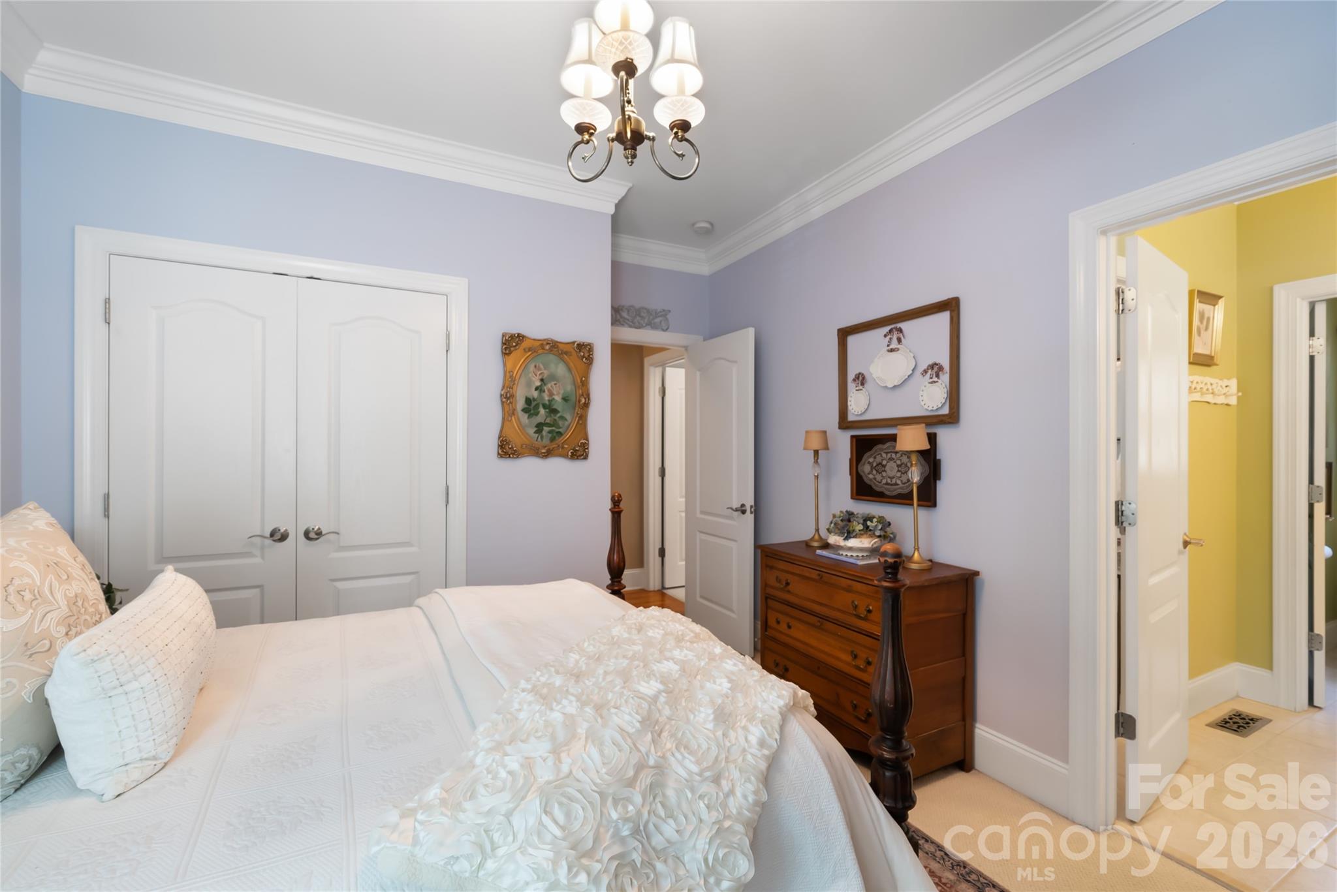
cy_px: 446
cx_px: 668
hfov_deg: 104.2
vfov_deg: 81.3
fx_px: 520
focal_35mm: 14
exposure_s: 3.2
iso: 100
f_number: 9
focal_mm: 14
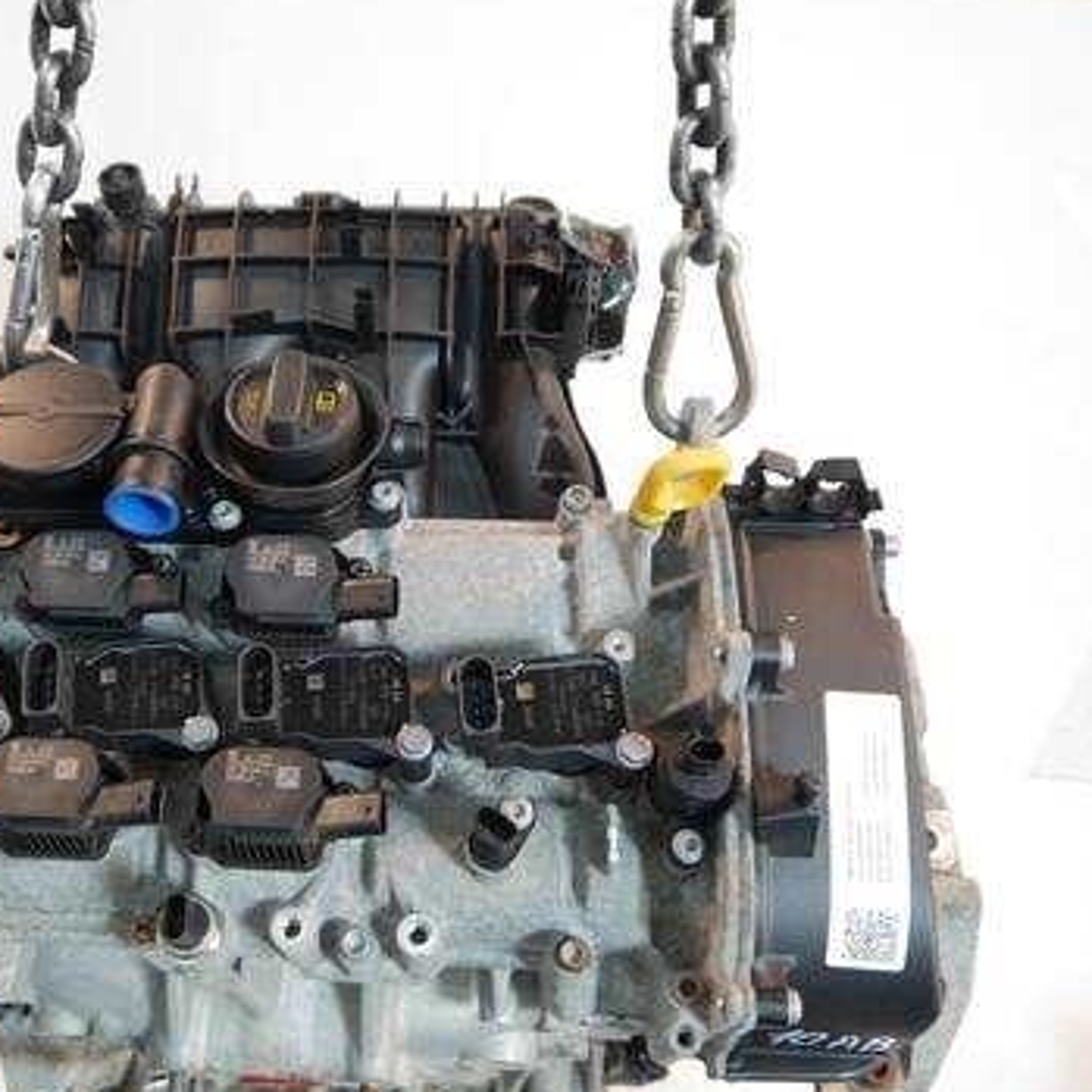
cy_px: 544
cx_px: 354
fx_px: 1213
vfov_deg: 48.5
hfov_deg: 47.6
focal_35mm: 34
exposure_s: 1/60
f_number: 3.5
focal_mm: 14
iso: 500
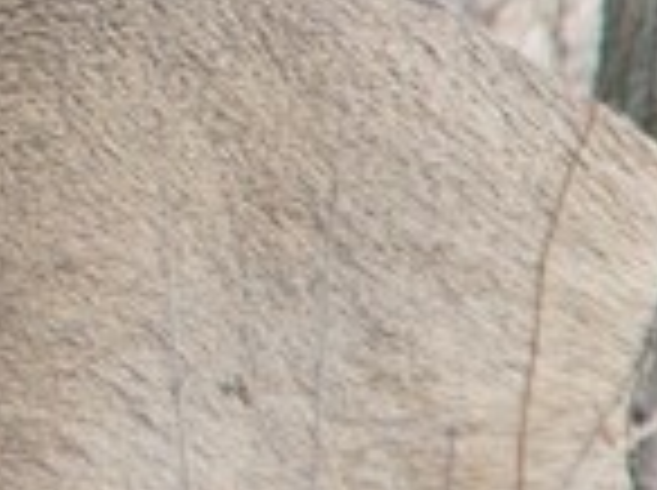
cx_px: -914
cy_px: -88
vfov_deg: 1.1
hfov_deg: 1.5
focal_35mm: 1290
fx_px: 24444
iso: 400
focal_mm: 191
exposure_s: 1/250
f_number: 8
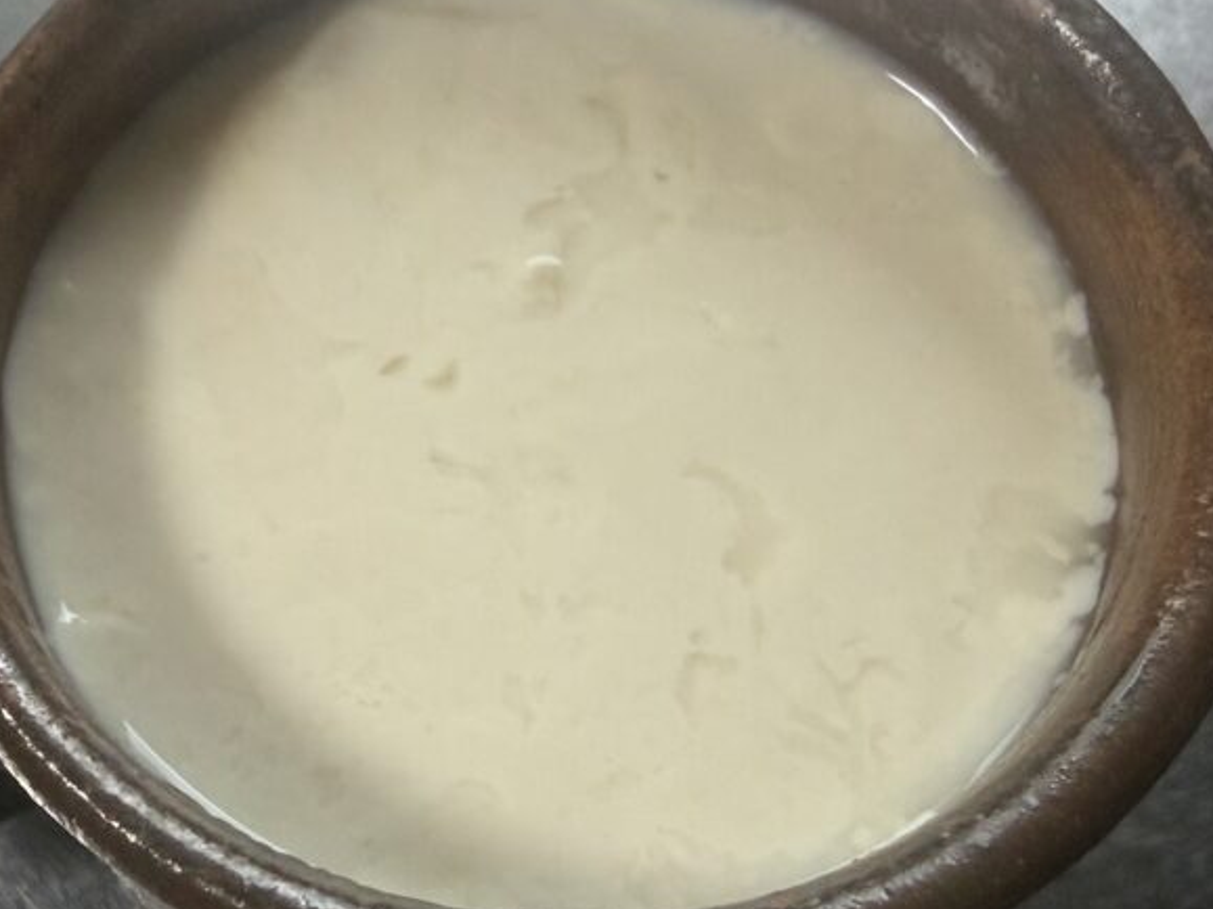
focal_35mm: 46
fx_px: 1612
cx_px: 520
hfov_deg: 41.2
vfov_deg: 31.5
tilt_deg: -64.6
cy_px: 419
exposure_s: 1/121
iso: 250
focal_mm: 2.22
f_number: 2.2
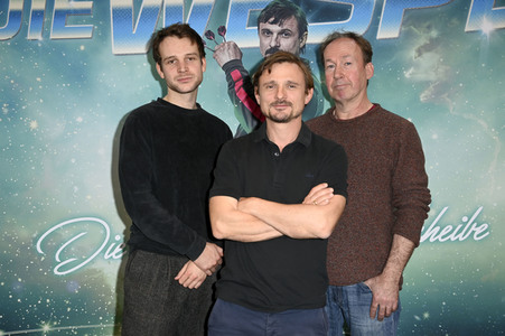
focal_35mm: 52
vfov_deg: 26.0
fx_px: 729
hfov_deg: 38.2
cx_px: 252
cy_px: 168
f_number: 5.6
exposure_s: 1/250
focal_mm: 52
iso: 500
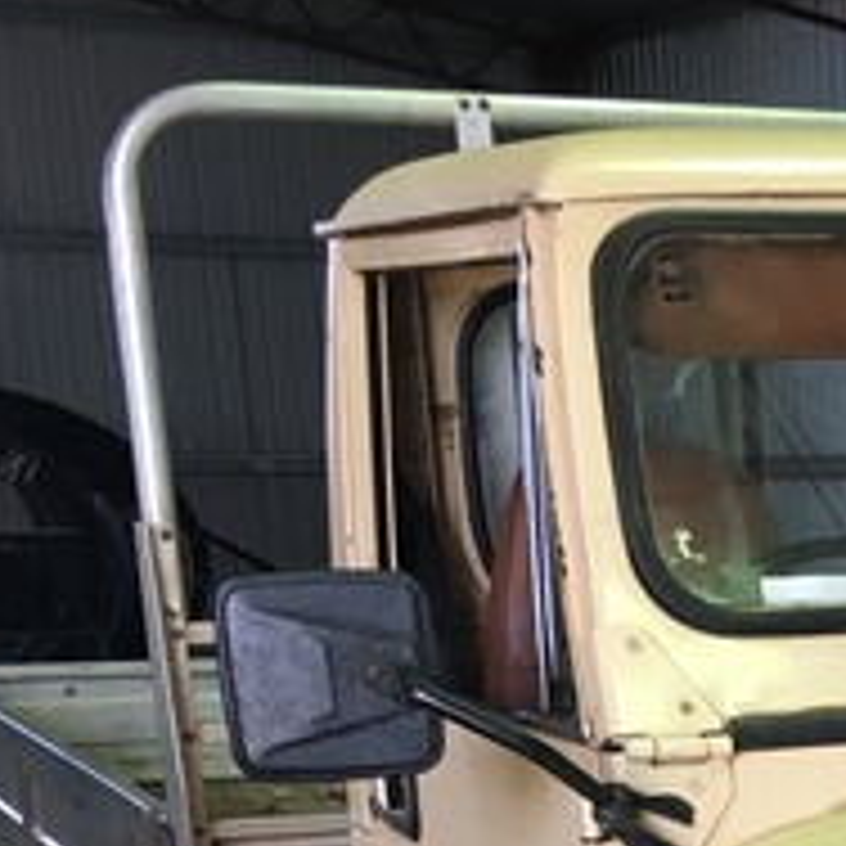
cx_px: 1390
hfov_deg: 14.5
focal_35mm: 109
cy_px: 1296
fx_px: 3014
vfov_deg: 14.8
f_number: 2.2
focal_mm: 4.15
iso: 32
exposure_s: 1/33
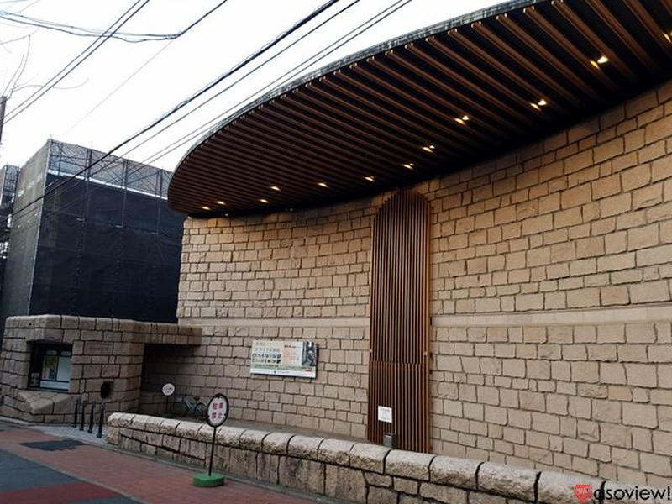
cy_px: 252
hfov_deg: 67.3
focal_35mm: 26
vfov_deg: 53.1
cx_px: 336
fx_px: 505
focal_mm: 4.2
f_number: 1.7
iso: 50
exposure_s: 1/130
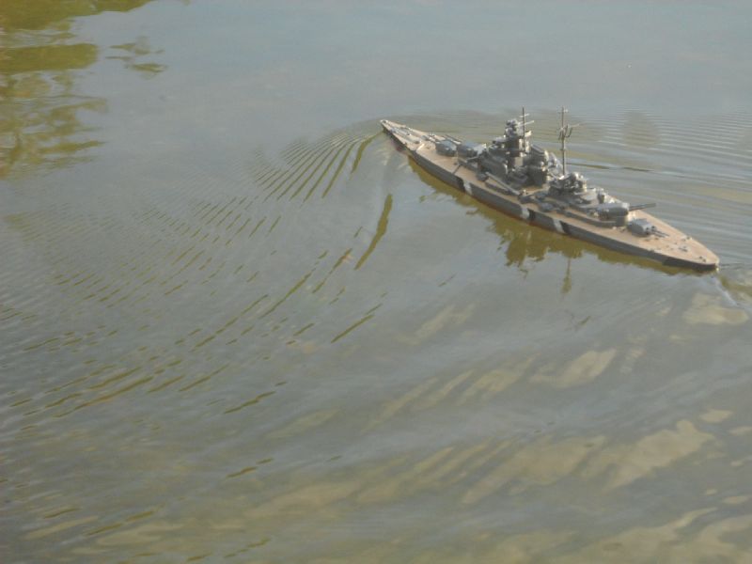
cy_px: 282
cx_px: 376
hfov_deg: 13.6
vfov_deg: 10.2
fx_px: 3150
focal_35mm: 145
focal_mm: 24.03
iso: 135
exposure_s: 1/125
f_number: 6.7
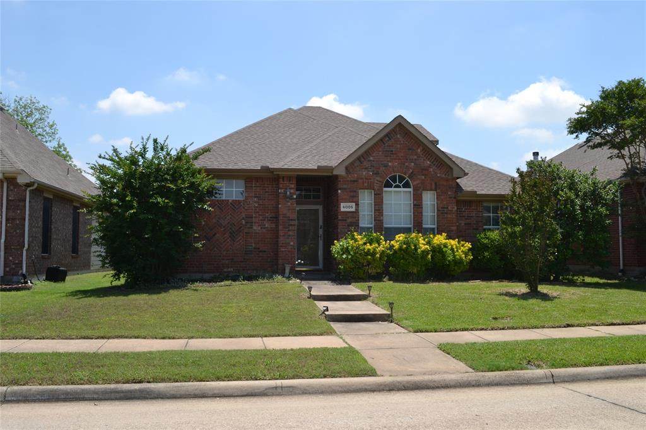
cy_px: 215
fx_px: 592
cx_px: 323
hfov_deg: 57.2
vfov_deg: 39.9
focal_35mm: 33
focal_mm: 22
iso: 100
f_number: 9
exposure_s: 1/200
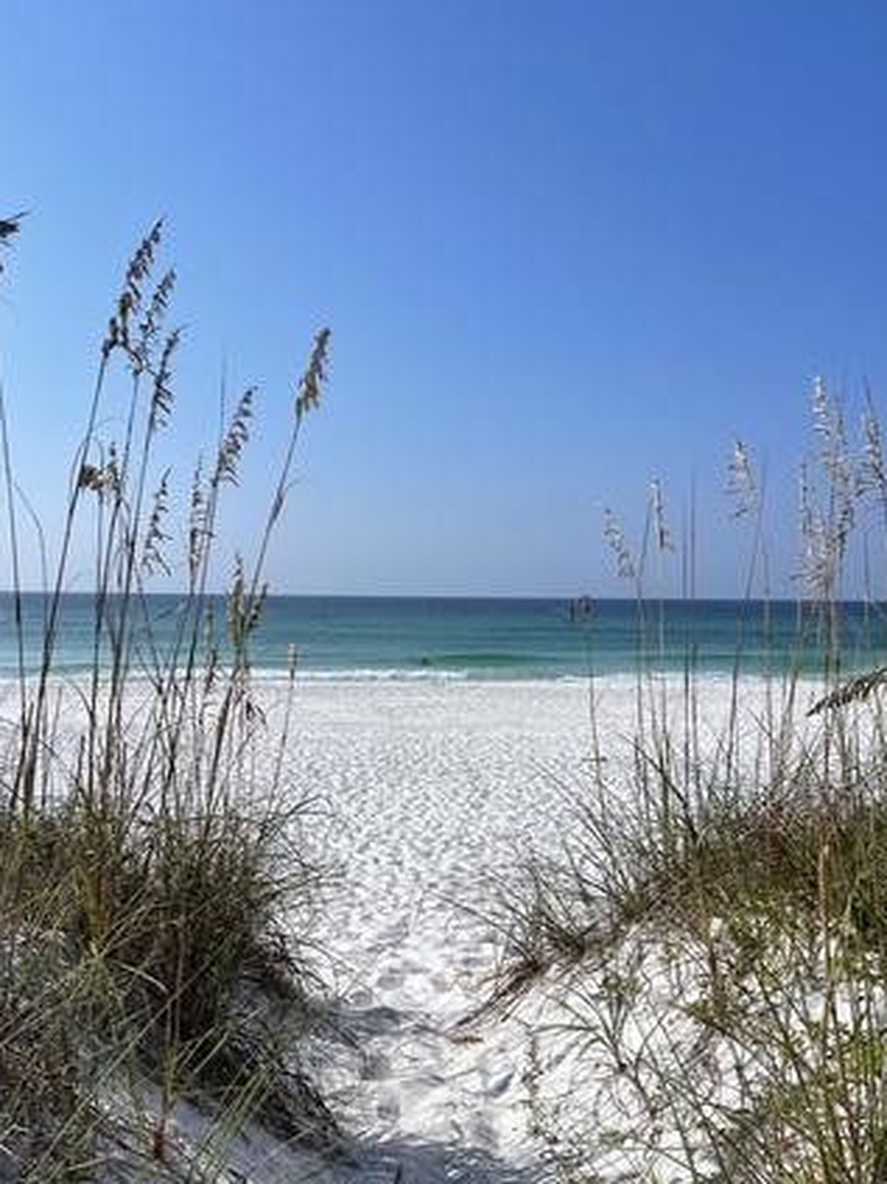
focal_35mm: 32
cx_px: 431
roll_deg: -0.4
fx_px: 1094
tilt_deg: -1.9
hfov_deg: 44.1
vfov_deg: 56.7
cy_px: 655
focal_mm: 5.1
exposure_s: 1/8547
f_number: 1.6
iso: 32
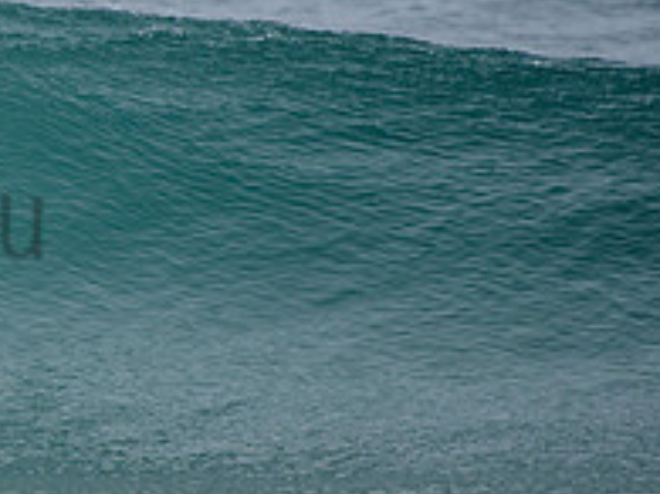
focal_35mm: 1432
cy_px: 181
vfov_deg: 1.0
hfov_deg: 1.4
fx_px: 27286
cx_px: -315
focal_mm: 500
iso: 280
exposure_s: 1/2000
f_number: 5.6
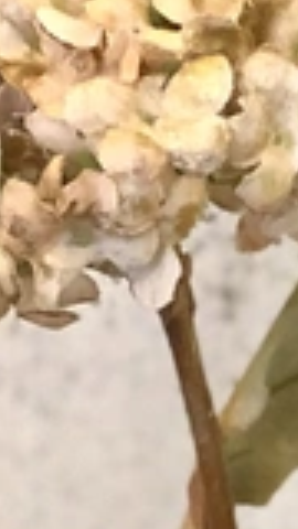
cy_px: 1445
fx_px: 5029
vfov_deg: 5.7
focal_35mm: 358
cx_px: -63
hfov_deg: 3.4
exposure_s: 1/14
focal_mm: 6
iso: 160
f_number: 2.4
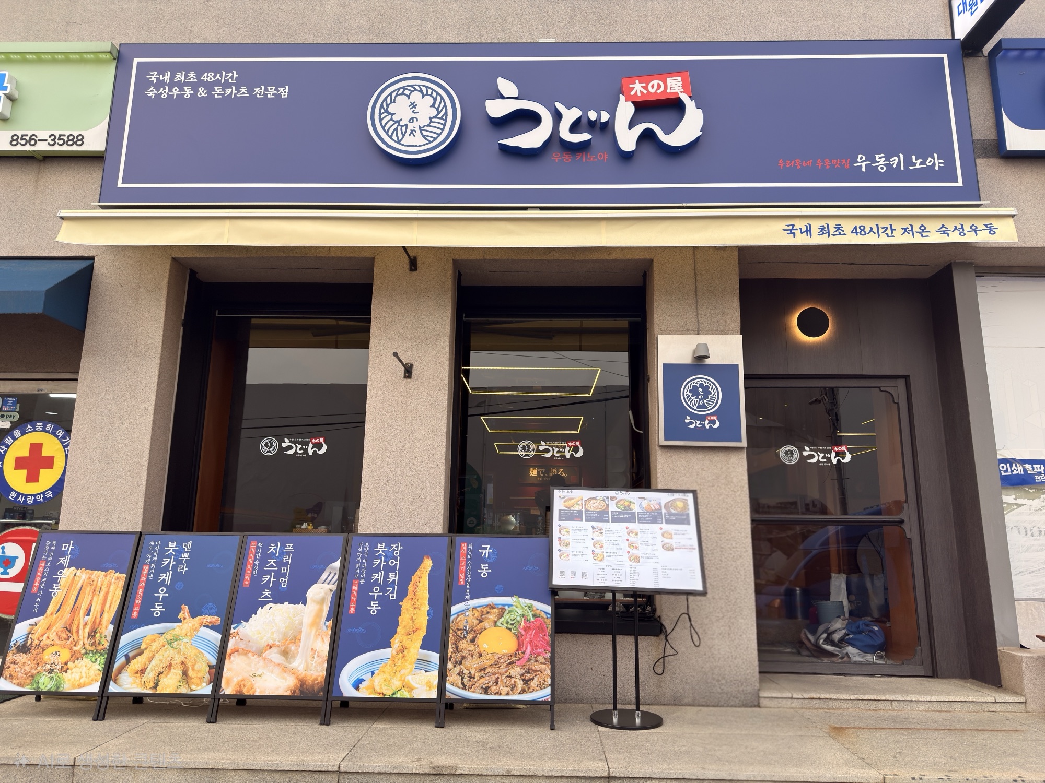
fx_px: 725
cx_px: 522
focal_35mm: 24
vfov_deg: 56.8
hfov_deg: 71.6
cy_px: 392
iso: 80
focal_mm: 6.76
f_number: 1.78
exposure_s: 1/526
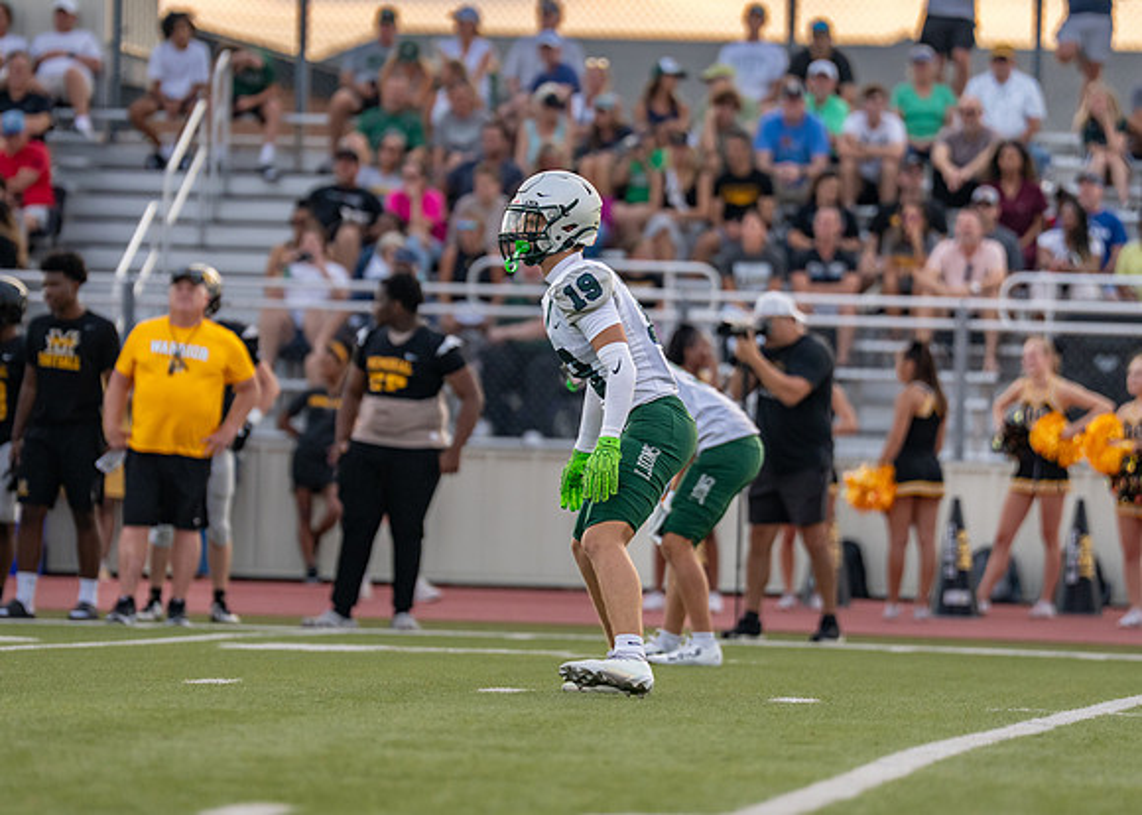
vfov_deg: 4.3
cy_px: 345
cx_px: 579
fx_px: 10731
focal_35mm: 331
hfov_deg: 6.1
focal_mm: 200
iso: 800
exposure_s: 1/2000
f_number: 2.8
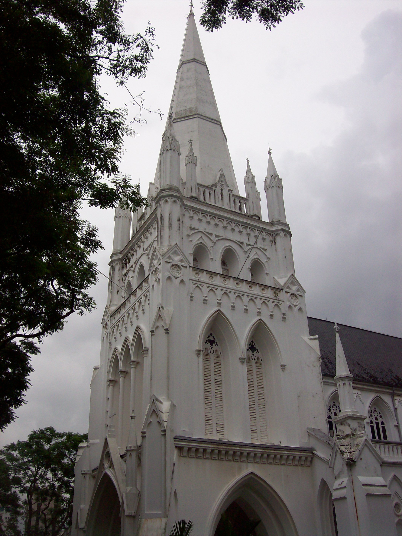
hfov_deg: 39.6
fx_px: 558
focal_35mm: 36
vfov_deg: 51.4
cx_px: 201
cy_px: 268
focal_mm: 6
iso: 80
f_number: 4.8
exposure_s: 1/515
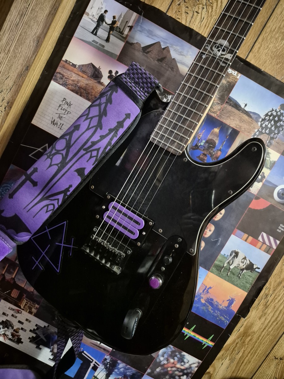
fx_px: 252
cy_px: 190
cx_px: 142
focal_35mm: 23
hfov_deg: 58.9
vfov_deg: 73.9
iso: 3200
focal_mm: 5.4
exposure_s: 1/15
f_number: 1.8
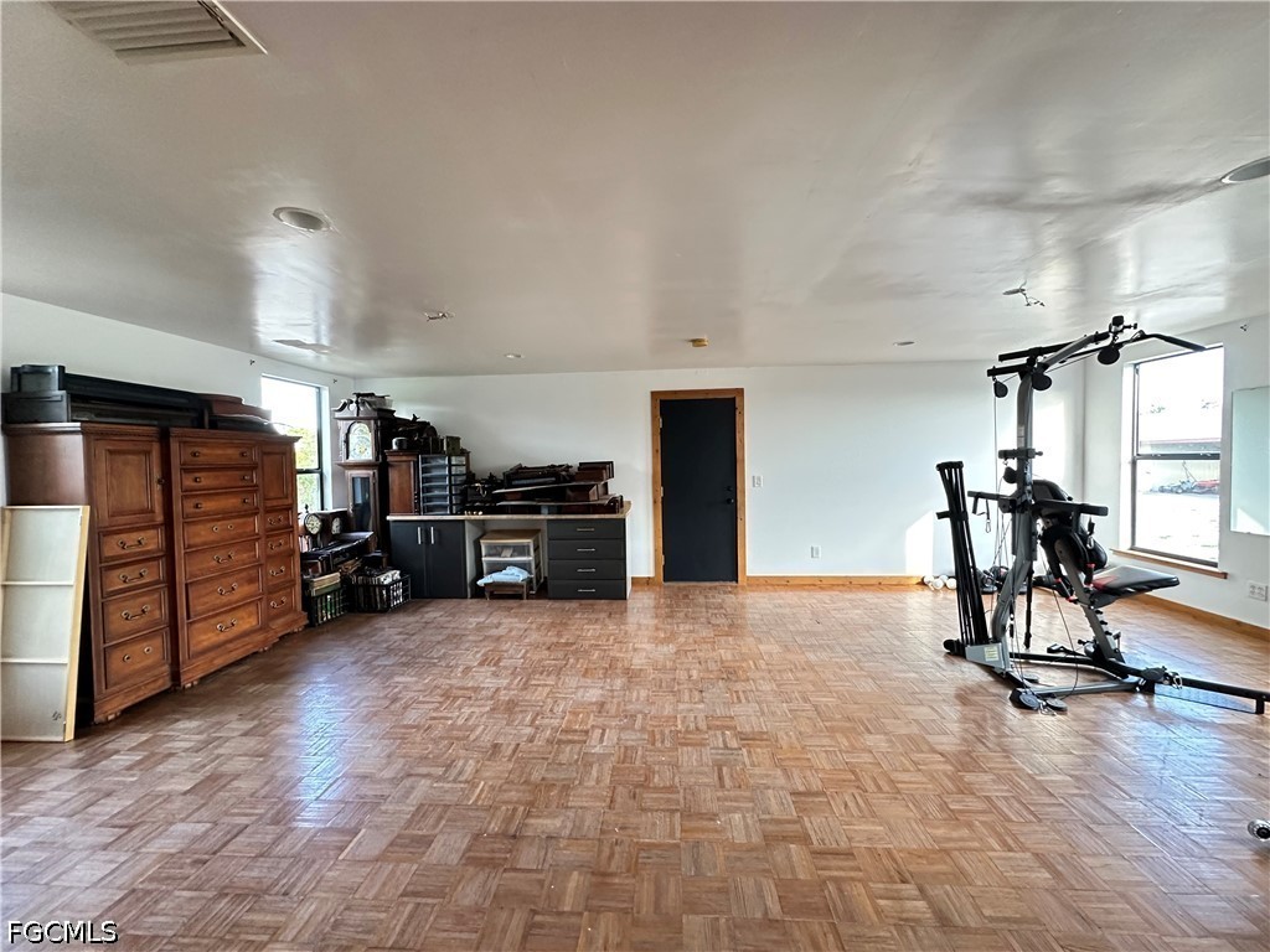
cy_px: 476
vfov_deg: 85.7
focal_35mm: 14
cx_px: 635
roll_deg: +0.2
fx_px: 514
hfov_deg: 102.1
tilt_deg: -2.7
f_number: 2.2
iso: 320
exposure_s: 1/60
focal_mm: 2.22
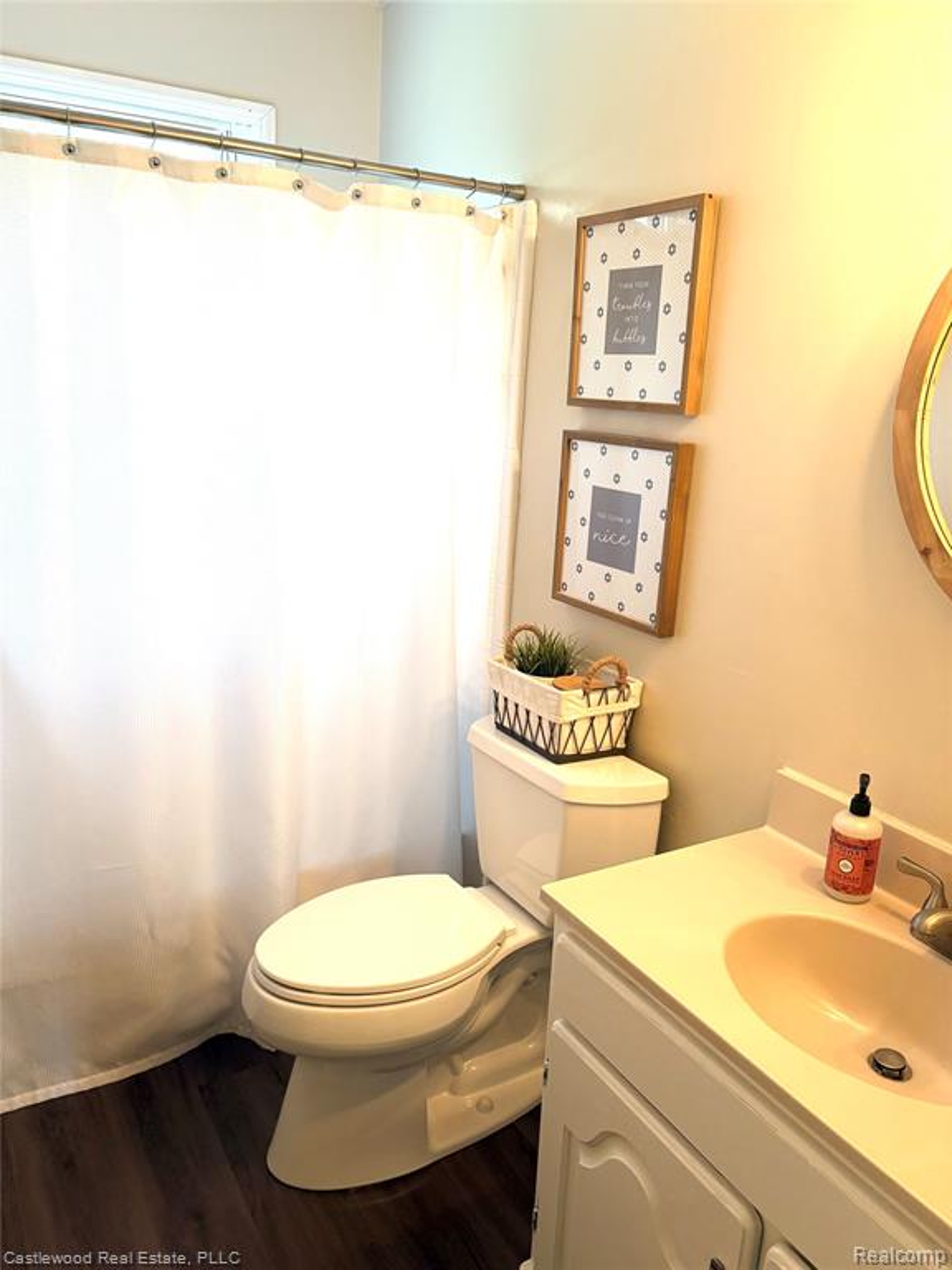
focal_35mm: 26
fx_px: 953
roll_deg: -3.7
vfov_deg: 67.3
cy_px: 635
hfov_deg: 53.1
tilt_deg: -14.7
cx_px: 476
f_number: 1.6
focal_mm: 5.96
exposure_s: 1/60
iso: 160
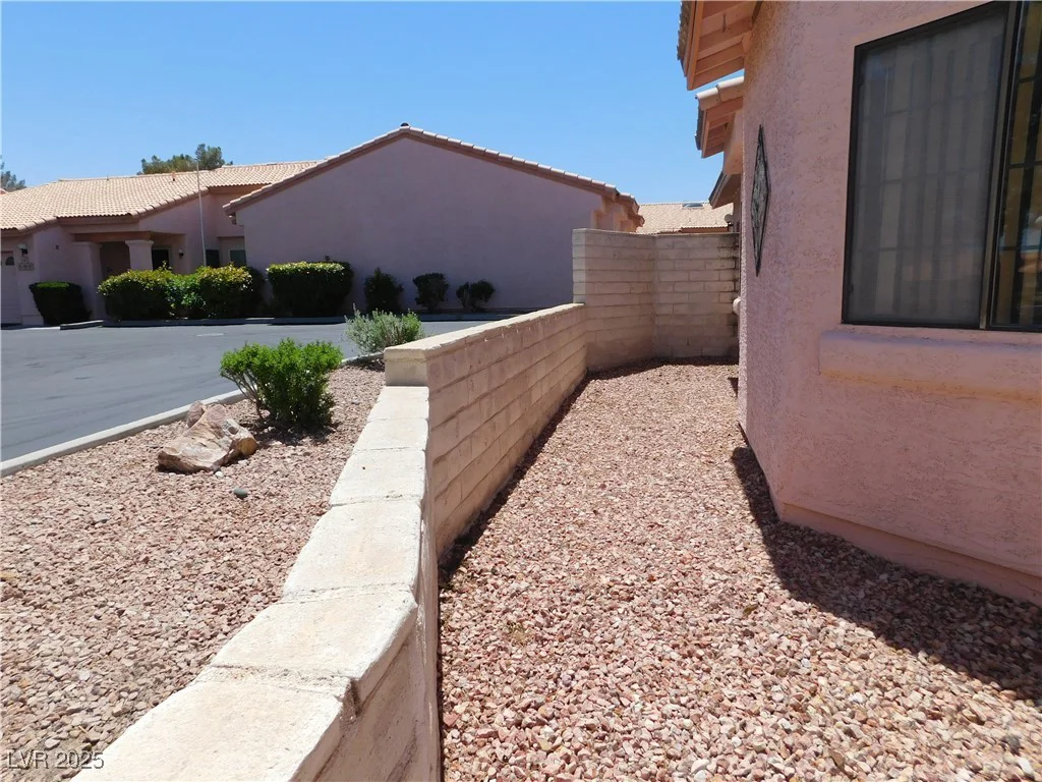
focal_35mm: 23
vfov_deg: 58.9
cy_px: 391
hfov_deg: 73.9
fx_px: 692
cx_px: 521
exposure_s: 1/640
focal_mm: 4
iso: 125
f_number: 6
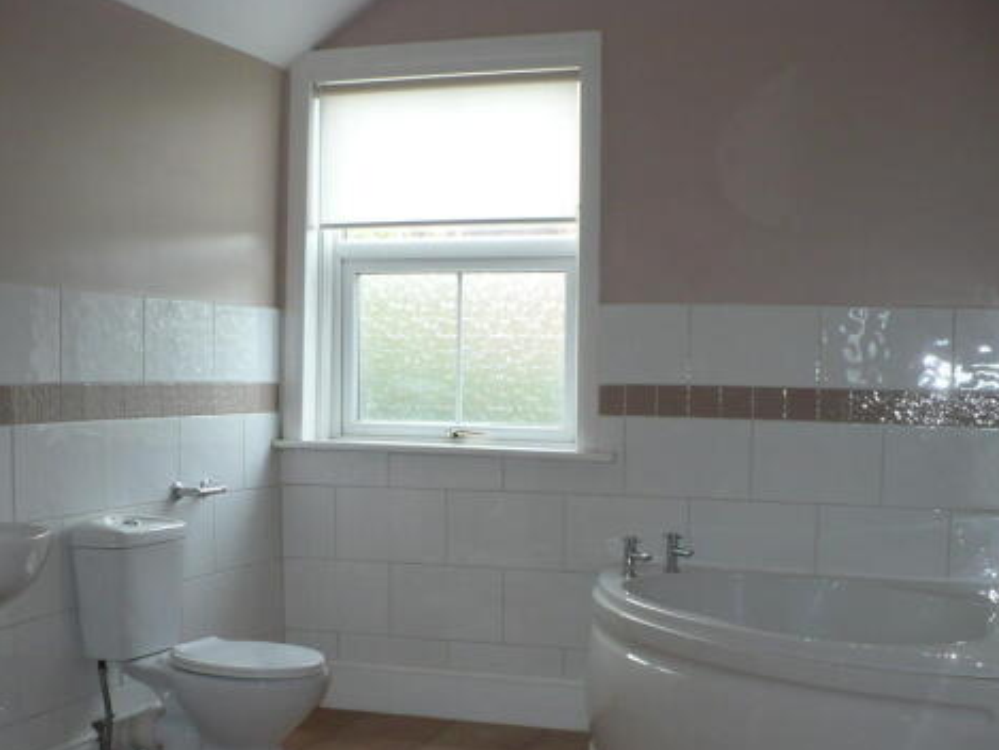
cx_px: 480
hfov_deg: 41.2
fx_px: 1328
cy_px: 459
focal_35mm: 46
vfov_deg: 31.4
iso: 200
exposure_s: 1/100
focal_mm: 6.1
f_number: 2.8
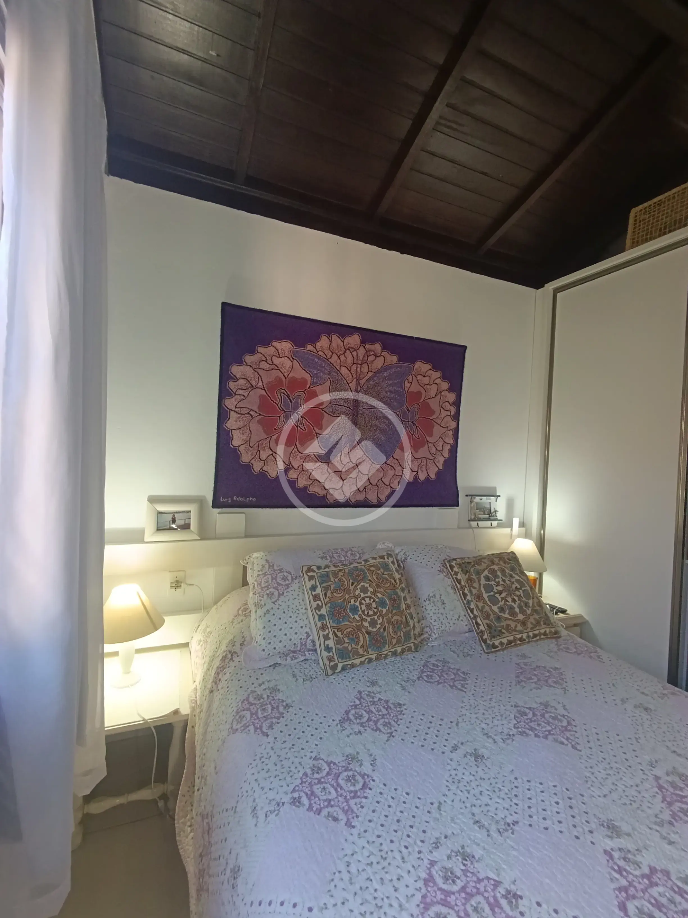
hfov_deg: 78.1
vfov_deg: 94.5
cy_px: 459
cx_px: 344
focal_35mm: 16
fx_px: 424
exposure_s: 1/60
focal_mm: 1.65
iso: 250
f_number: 2.2
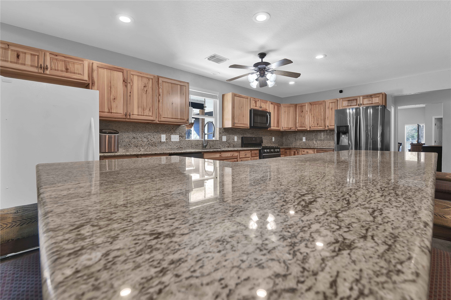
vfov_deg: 77.3
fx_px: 188
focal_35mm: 15
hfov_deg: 100.4
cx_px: 226
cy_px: 150
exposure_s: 1/8
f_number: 8
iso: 100
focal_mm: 15
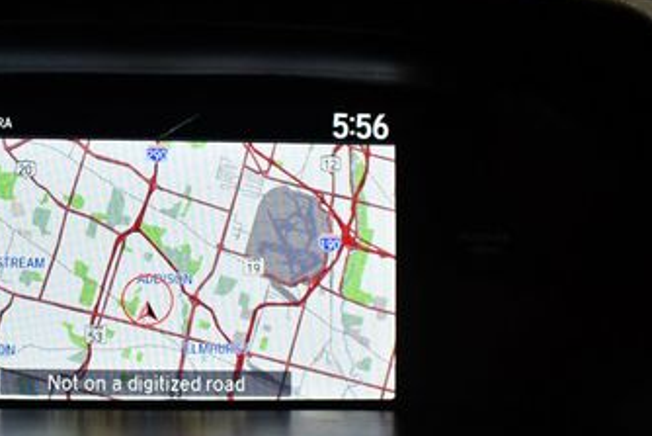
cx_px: 144
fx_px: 1250
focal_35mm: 69
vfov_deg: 19.7
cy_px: 266
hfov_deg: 28.7
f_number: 3.5
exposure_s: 1/250
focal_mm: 18
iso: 800
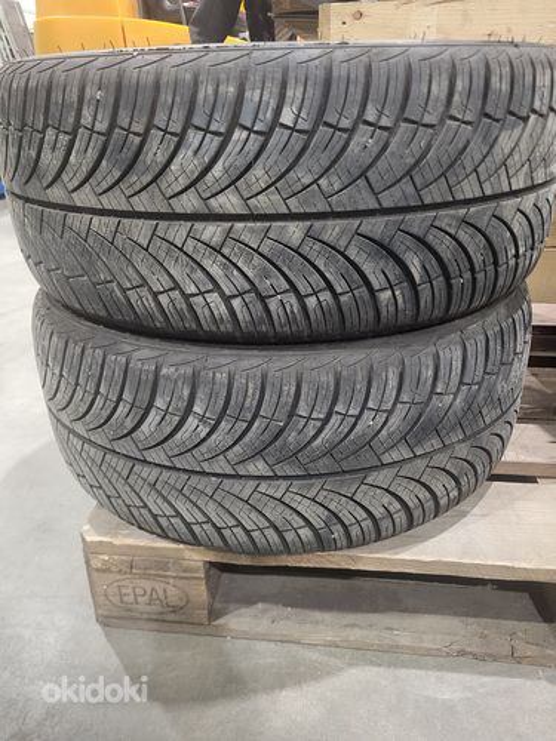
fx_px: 557
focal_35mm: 26
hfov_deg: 53.1
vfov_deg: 67.3
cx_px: 278
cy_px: 370
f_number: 1.8
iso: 500
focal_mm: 5.4
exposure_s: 1/33
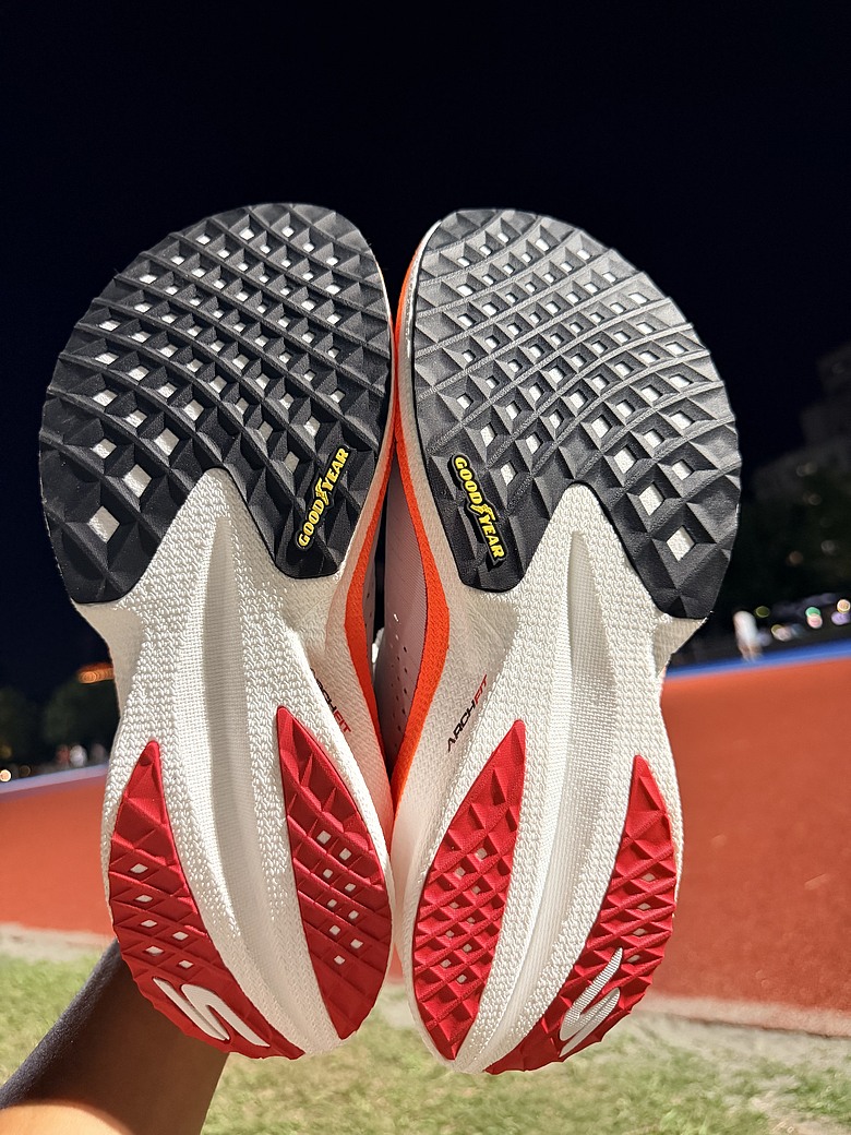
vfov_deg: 71.6
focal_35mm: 24
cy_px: 568
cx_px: 426
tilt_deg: +8.4
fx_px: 787
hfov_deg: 56.8
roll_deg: +10.4
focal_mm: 6.76
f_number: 1.78
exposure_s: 1/60
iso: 640
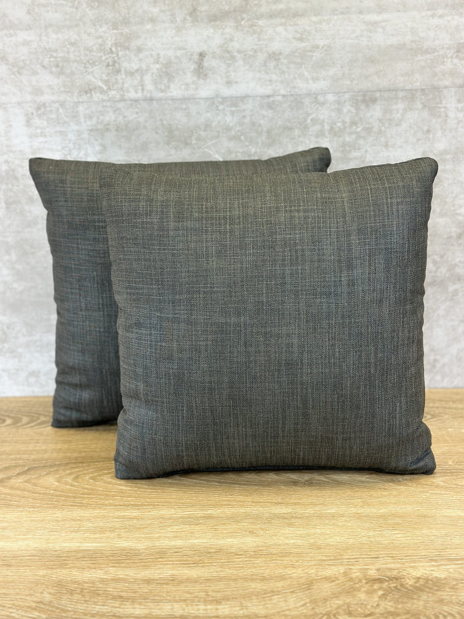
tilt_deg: -18.7
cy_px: 310
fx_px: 858
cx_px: 232
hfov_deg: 30.3
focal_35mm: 48
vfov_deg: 39.7
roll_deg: +2.0
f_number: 1.78
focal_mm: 6.86
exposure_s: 1/120
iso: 125
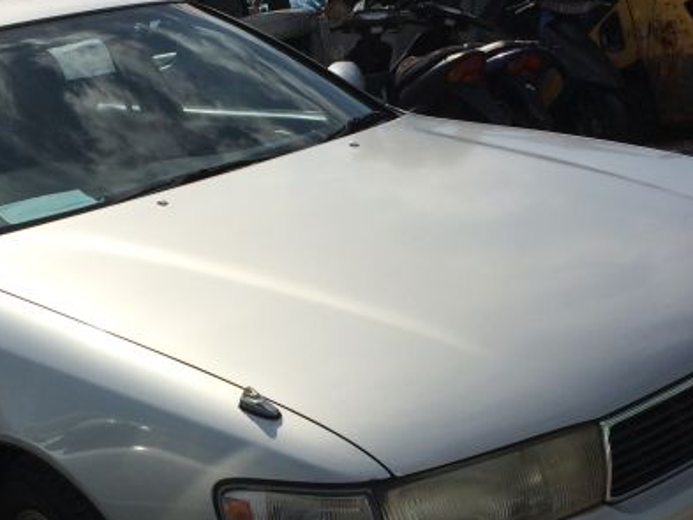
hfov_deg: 32.4
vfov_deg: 24.5
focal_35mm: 59
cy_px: 407
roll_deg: +8.9
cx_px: 219
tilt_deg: -18.9
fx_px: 1182
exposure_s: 1/5882
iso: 32
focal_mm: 4.15
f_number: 2.2
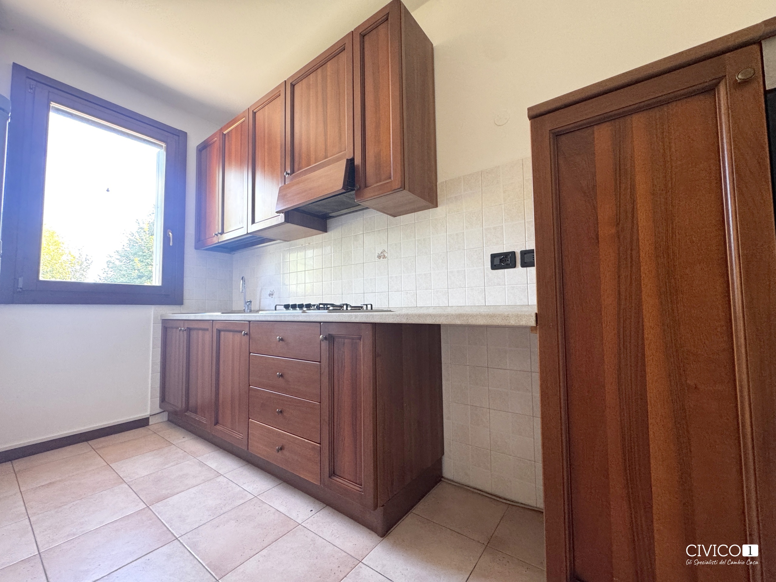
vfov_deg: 85.7
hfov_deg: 102.1
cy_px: 291
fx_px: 314
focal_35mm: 14
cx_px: 388
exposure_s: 1/99
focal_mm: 2.22
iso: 200
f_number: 2.2
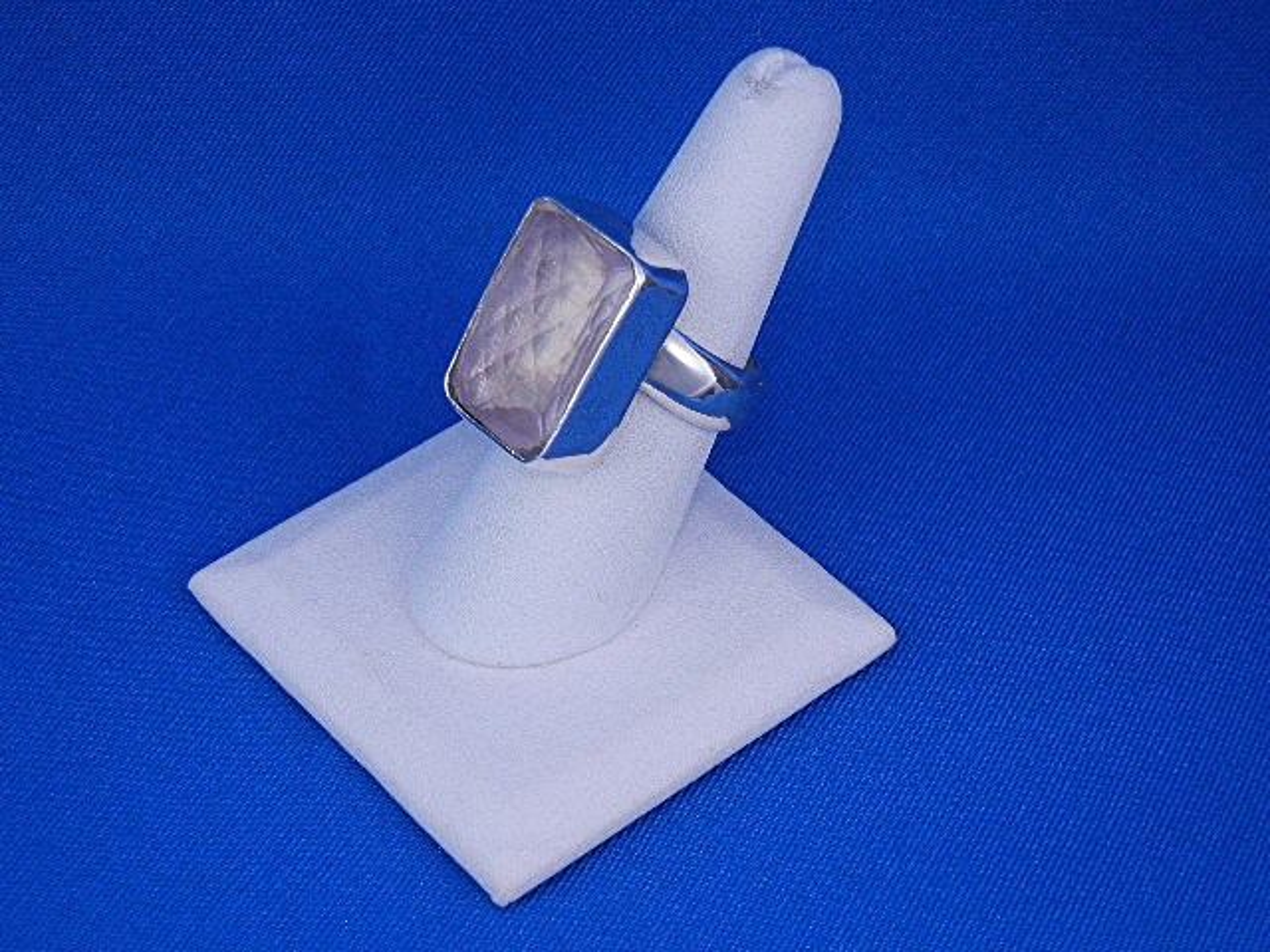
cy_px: 476
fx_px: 2825
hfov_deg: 25.3
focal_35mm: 77
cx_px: 635
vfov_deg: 19.1
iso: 200
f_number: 4.3
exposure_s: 1/30
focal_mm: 13.9
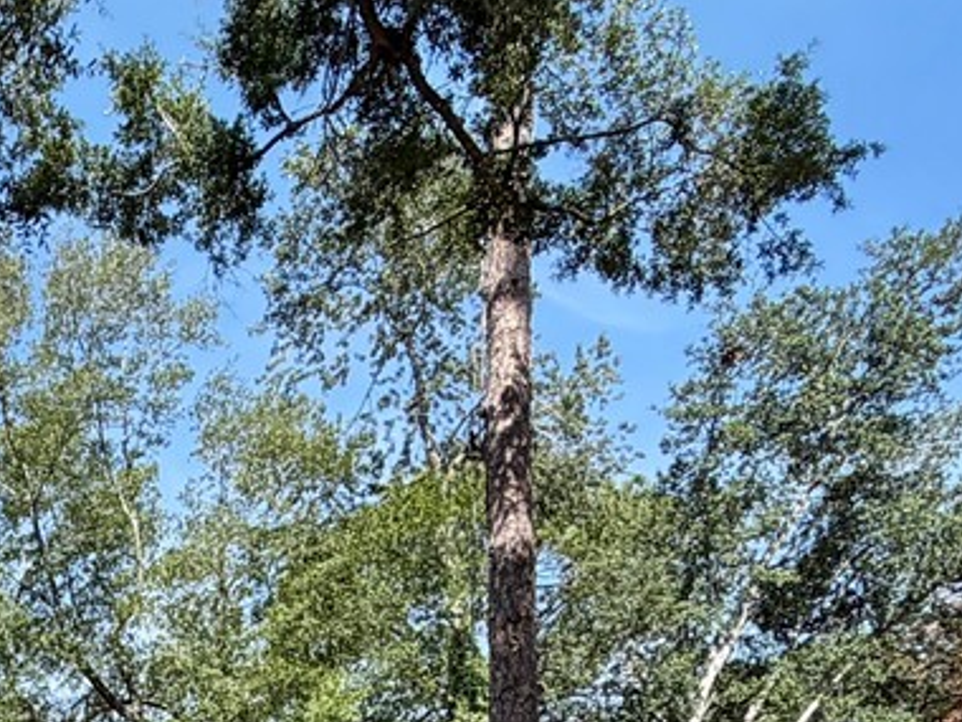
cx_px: -268
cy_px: 1191
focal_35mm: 59
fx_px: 1640
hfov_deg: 27.6
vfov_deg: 20.0
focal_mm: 2.22
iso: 32
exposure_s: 1/770
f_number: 2.2
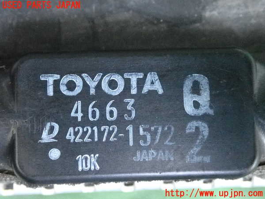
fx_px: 444
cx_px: 132
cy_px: 100
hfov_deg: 33.2
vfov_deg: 25.2
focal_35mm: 58
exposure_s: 1/125
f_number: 3.5
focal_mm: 10.35
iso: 6400
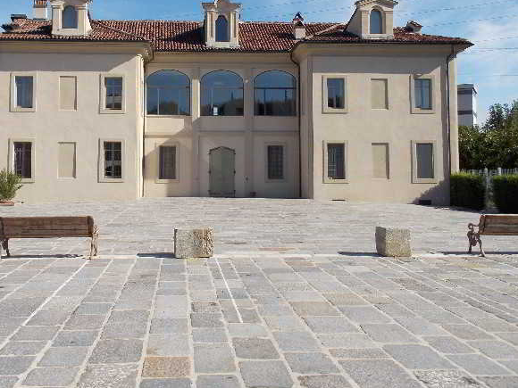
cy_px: 129
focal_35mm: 40
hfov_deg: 46.5
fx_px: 599
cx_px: 207
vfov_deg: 35.6
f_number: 3.3
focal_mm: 4.1
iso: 80
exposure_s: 1/800
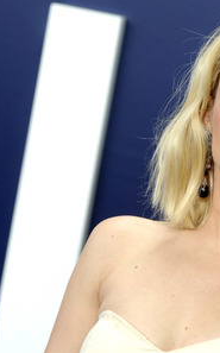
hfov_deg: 7.7
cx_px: 147
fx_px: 1635
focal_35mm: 170
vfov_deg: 12.3
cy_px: 176
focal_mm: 110
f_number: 4.5
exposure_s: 1/200
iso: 1600
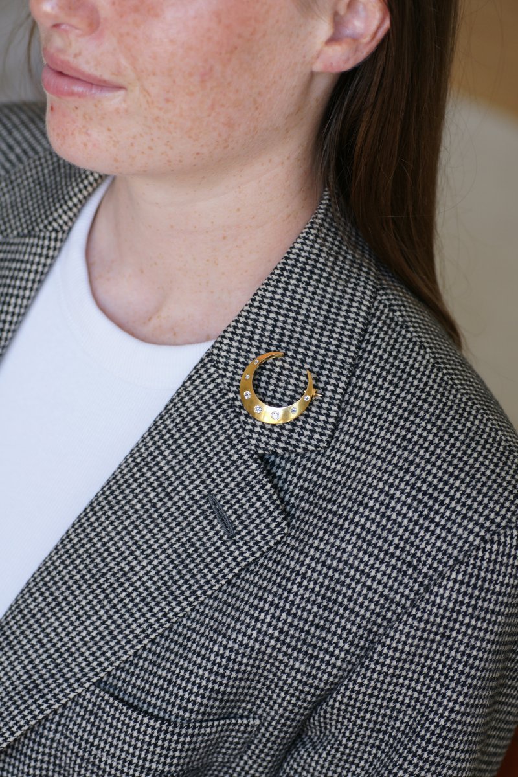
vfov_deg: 19.5
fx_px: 2266
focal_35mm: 105
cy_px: 388
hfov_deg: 13.0
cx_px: 259
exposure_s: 1/125
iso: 200
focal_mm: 70
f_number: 3.2
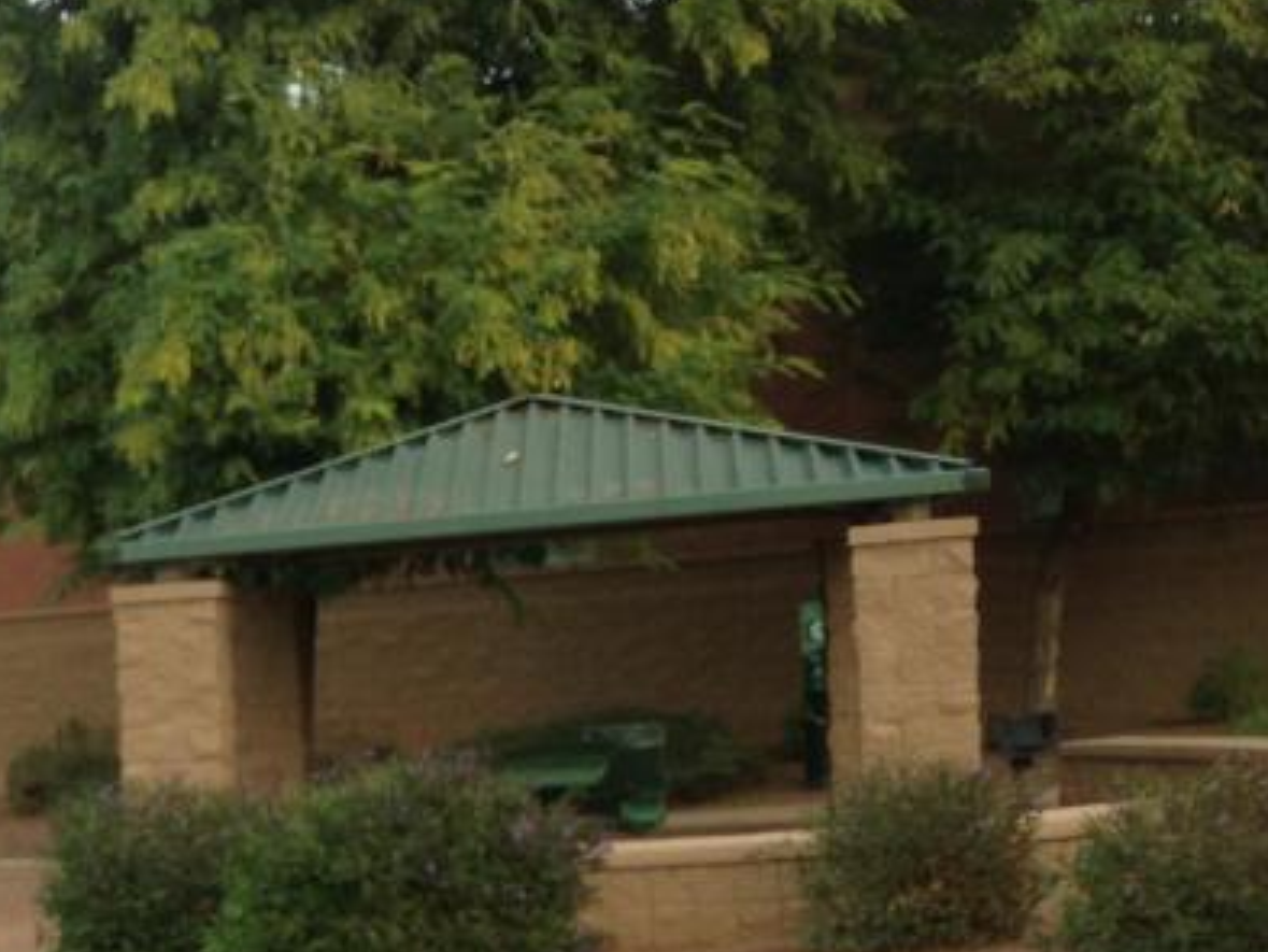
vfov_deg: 16.8
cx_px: -300
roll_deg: +3.1
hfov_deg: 21.0
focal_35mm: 86
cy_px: 936
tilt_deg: -4.8
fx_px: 3151
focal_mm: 4.12
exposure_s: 1/448
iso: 50
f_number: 2.4
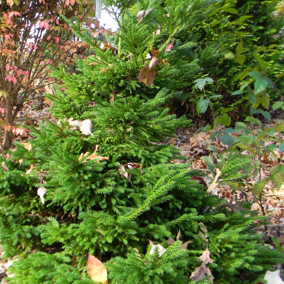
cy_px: 125
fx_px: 520
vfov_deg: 30.5
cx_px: 110
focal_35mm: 56
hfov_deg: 30.5
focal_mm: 6.4
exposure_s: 1/37.5
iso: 80
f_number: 3.7
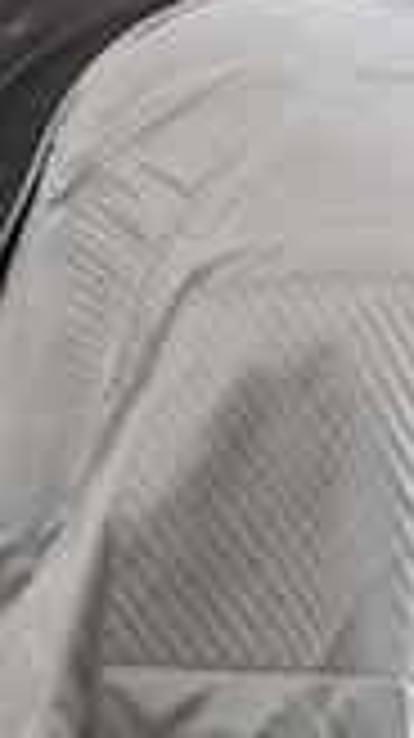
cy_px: -788
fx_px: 2992
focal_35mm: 153
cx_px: 932
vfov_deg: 12.3
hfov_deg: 7.5
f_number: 11
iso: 400
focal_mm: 15
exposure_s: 1/13
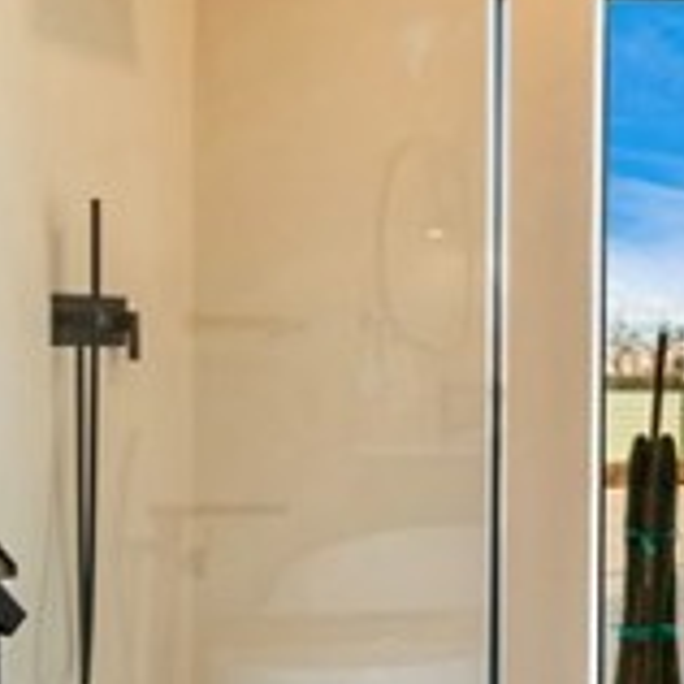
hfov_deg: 19.5
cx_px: 1030
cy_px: 379
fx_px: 1721
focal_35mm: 77
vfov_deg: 22.5
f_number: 13
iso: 400
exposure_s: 1/80
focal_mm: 14
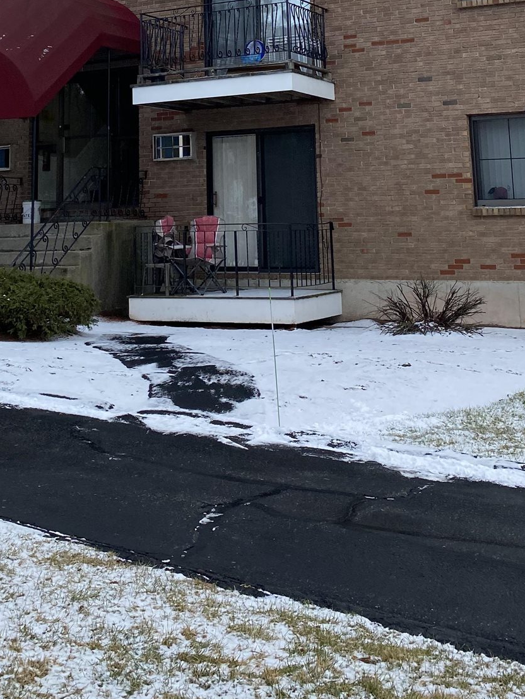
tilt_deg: +13.4
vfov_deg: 32.8
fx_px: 1092
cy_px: 8
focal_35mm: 54
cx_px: 201
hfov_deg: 27.0
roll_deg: +3.3
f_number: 1.8
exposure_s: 1/990
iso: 32
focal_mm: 4.25
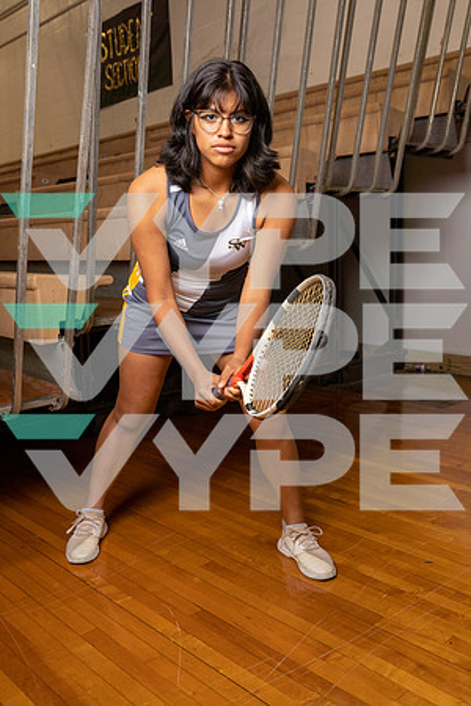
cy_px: 353
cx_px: 236
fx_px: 687
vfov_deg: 54.4
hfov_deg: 37.9
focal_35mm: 35
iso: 250
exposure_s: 1/250
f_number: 7.1
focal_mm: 35
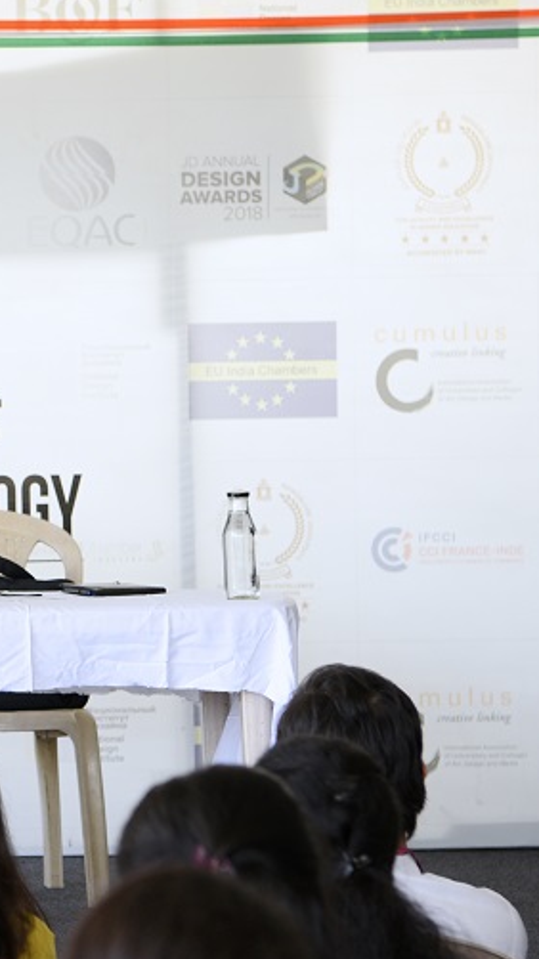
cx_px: -189
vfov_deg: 17.7
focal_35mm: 121
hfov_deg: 9.8
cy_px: 534
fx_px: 3078
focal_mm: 58
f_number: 4
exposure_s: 1/160
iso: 250
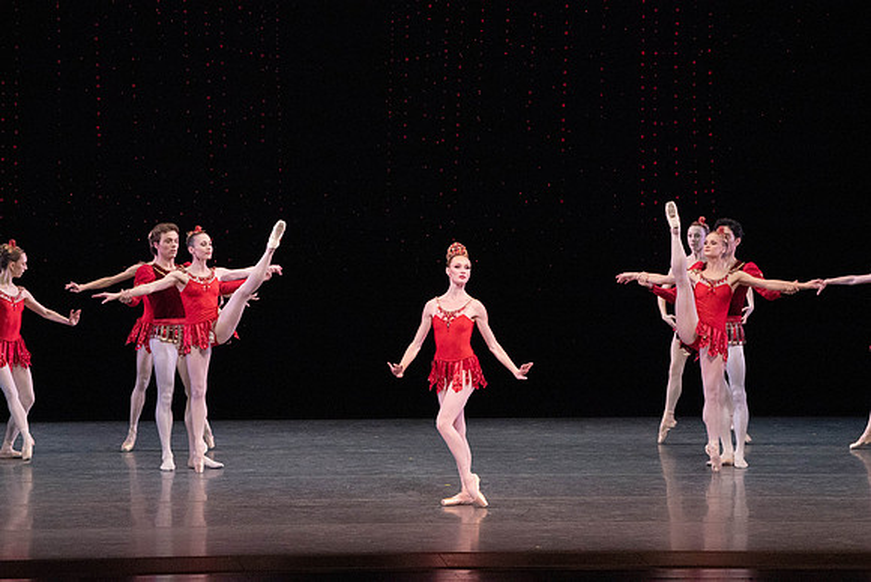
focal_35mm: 229
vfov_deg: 6.0
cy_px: 291
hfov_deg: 9.0
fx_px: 5542
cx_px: 436
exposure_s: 1/500
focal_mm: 229
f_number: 11
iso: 16000
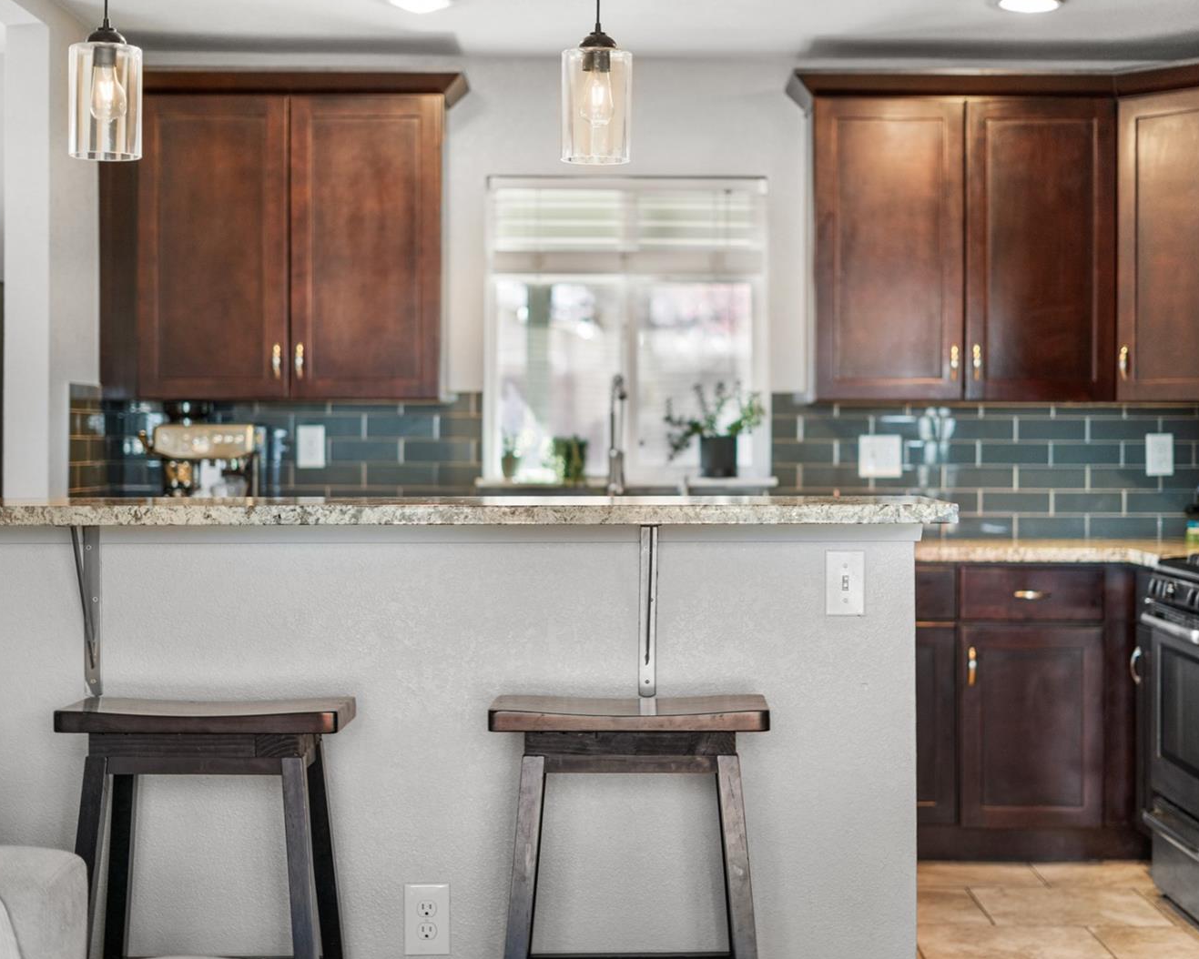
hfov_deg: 33.0
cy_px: 478
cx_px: 644
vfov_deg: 26.7
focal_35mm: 57
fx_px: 2023
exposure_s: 1/100
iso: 500
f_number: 1.8
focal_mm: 50
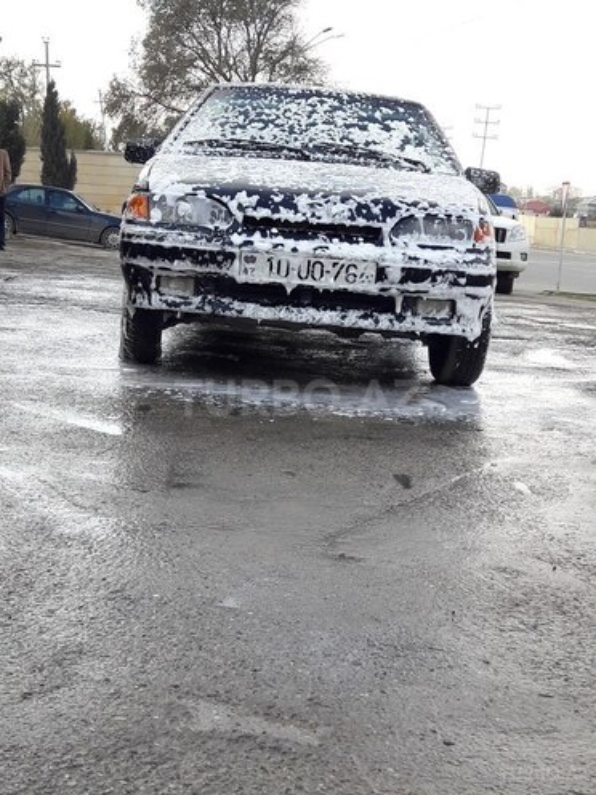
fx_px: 643
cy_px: 398
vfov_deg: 63.4
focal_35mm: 28
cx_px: 298
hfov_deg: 49.7
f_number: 1.9
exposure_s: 1/489
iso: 40
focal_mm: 3.7
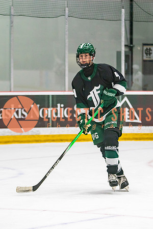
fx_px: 1303
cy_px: 112
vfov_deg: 10.1
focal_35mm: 204
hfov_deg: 6.7
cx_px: 105
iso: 2000
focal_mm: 110
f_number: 2.8
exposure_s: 1/640
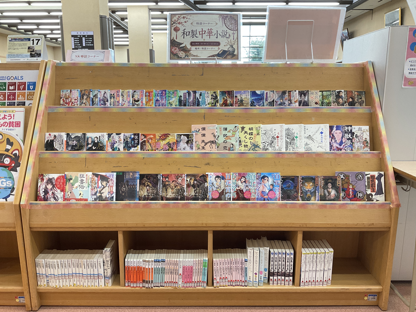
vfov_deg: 48.2
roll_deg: +1.2
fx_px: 349
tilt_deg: -11.7
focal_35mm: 29
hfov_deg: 61.7
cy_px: 156
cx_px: 208
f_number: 1.8
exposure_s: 1/60
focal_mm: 3
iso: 160
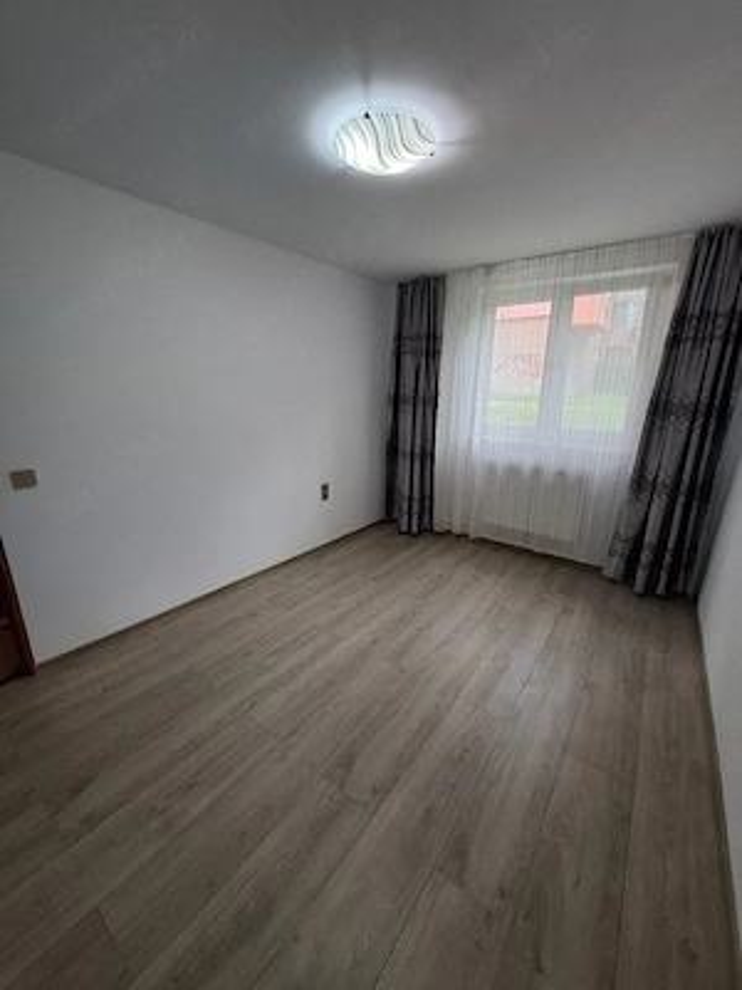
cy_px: 495
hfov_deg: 89.9
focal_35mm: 13
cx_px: 371
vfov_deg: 106.2
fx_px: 372
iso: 125
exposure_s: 1/50
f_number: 2.2
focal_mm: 1.74
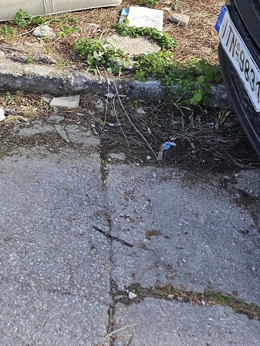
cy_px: -28
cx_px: -39
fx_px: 541
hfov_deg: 24.8
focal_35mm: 54
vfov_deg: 31.7
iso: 25
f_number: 1.8
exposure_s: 1/186
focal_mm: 5.4
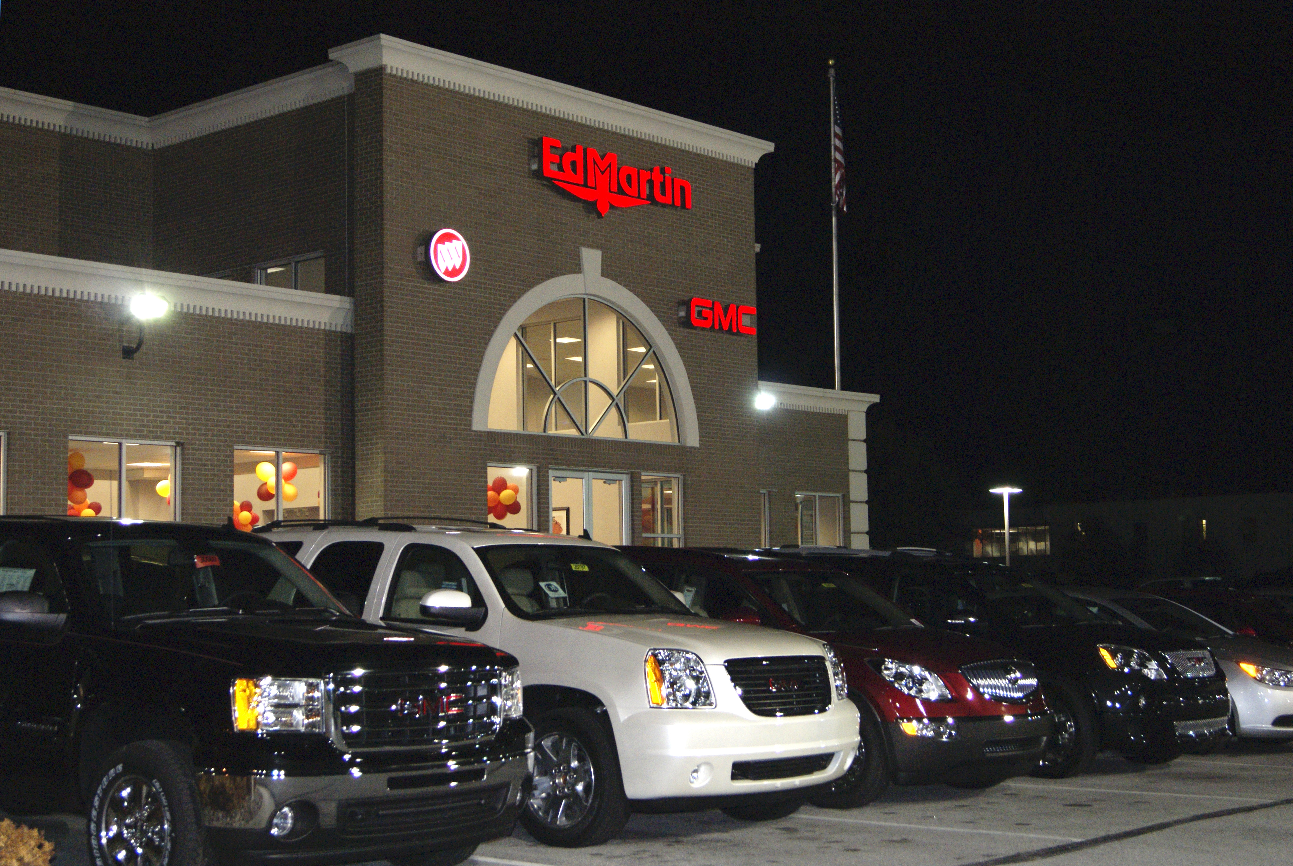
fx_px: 1888
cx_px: 646
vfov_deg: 25.8
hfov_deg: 37.8
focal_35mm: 52
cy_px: 433
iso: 400
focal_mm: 35
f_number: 4.5
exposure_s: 1/60
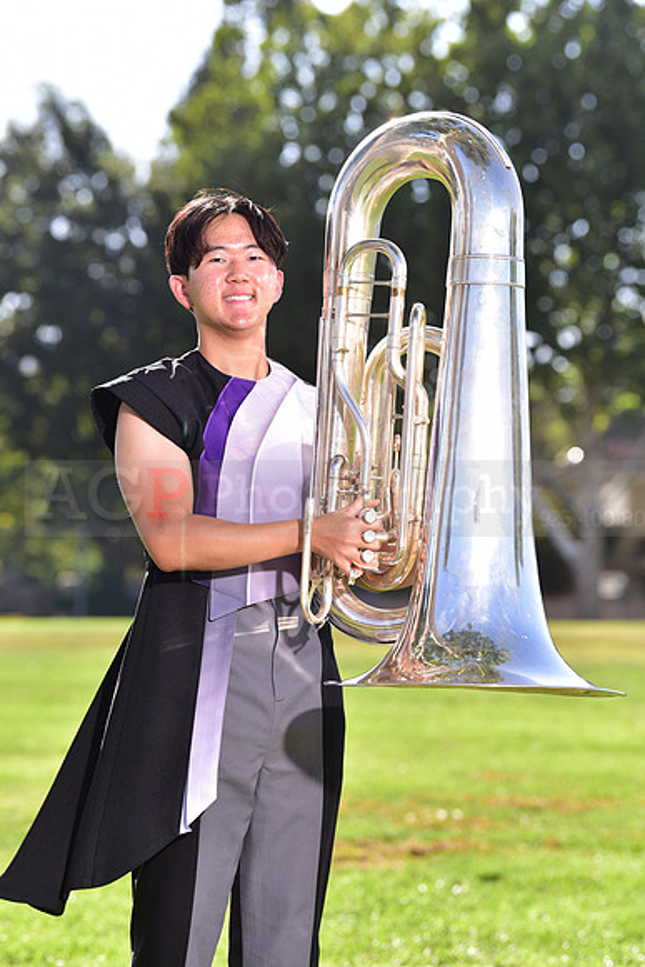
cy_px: 484
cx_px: 322
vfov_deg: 13.7
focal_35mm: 150
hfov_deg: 9.2
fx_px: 4029
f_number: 5
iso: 100
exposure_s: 1/250
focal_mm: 150
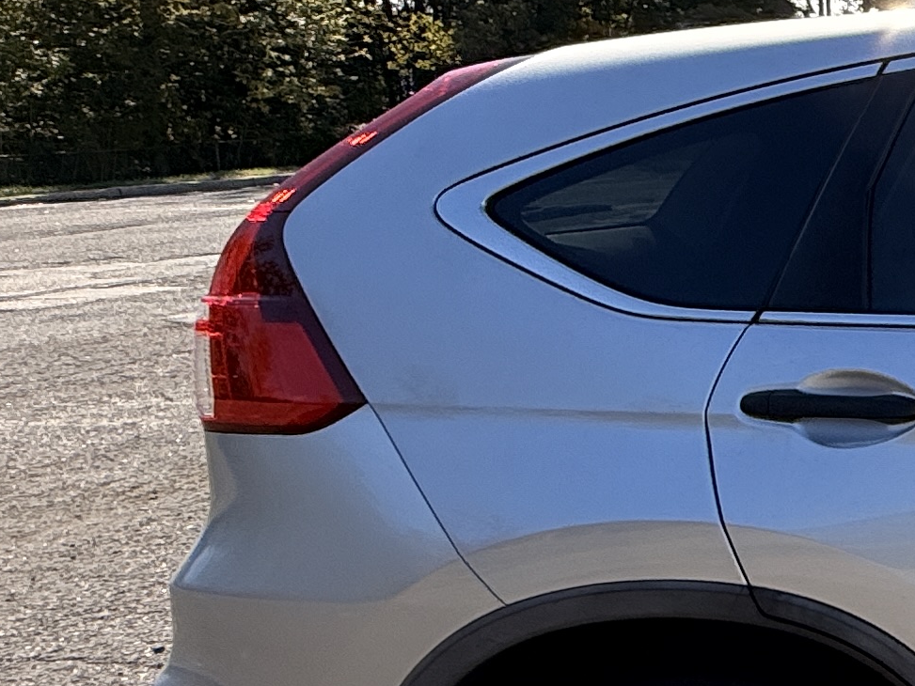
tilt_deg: -3.7
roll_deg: -0.3
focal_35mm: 58
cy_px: 223
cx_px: 1567
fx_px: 1533
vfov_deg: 25.1
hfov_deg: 22.6
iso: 64
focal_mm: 2.22
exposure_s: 1/1901
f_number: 2.2
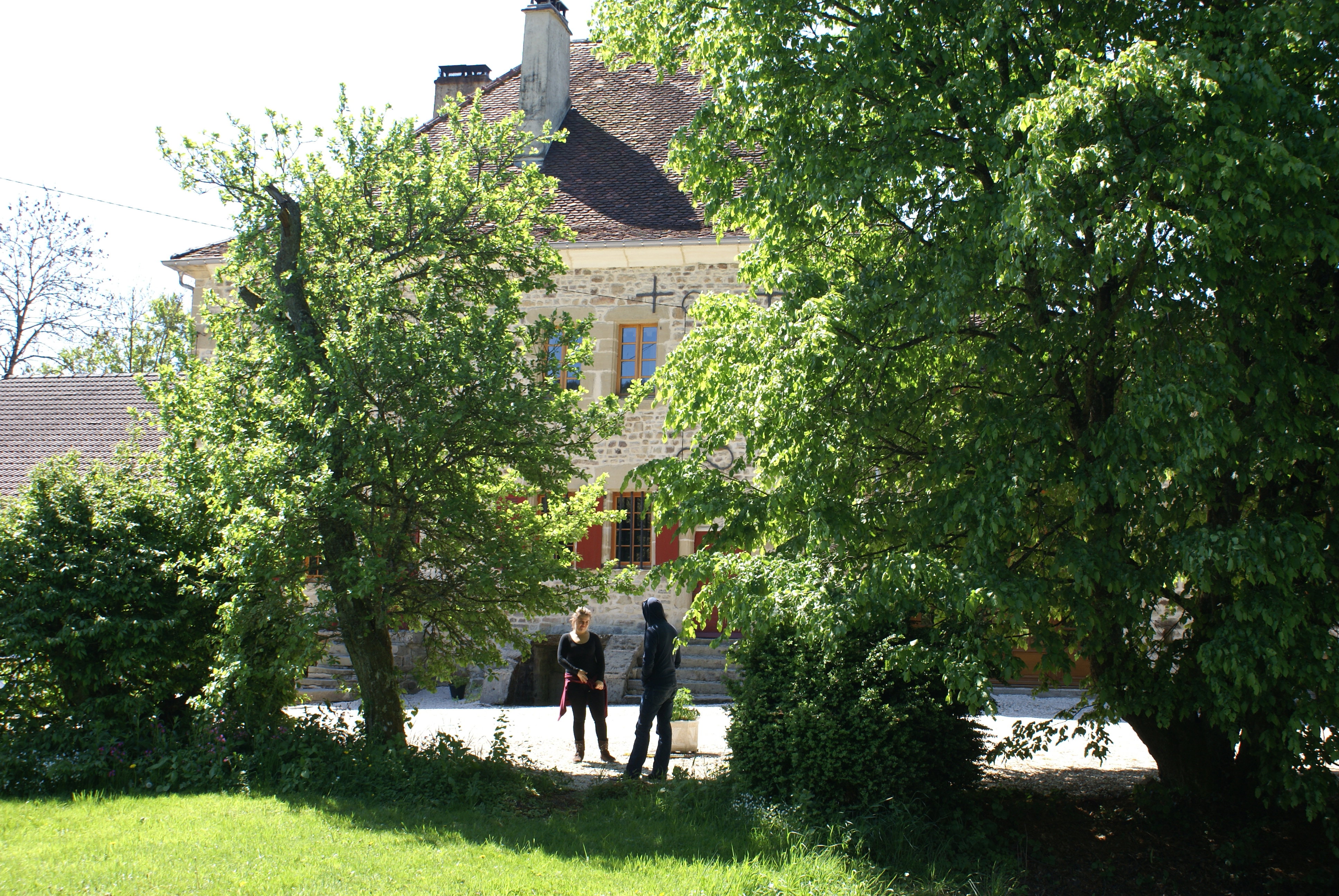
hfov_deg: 43.6
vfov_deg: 29.9
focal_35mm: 45
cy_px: 448
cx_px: 670
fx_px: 1676
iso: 100
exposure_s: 1/100
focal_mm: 30
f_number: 6.3
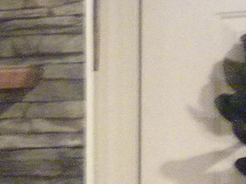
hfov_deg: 7.6
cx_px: -490
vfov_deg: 6.4
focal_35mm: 230
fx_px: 1634
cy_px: 261
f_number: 3.5
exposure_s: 1/9.9
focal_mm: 6.6
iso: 643
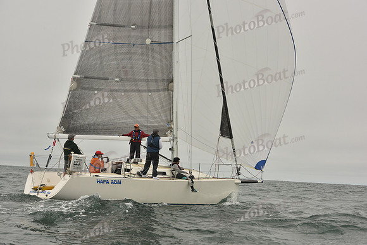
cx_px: 184
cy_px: 122
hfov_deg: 28.8
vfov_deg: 19.5
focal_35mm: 70
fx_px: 714
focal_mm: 70
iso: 320
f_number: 10
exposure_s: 1/800
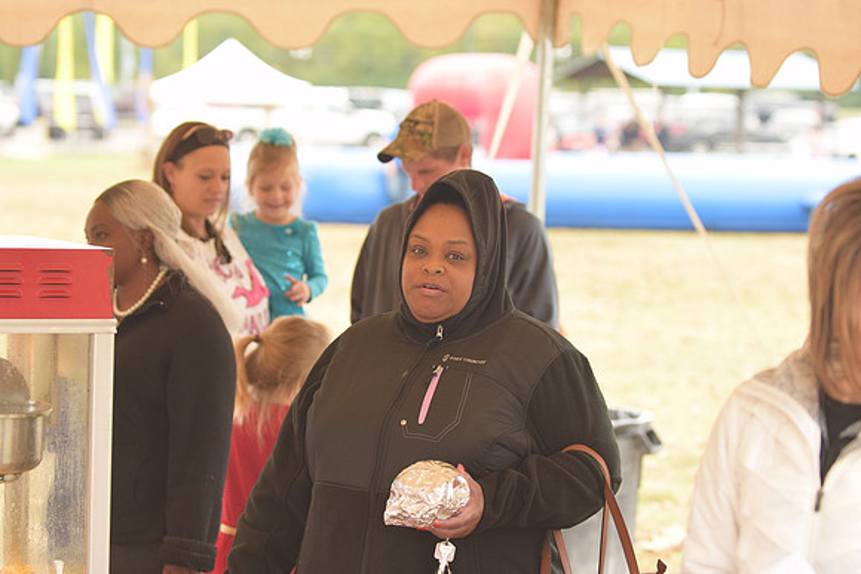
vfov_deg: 11.4
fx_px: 2871
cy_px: 287
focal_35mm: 120
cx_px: 430
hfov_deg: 17.1
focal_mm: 80
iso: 200
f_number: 2.8
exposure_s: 1/250
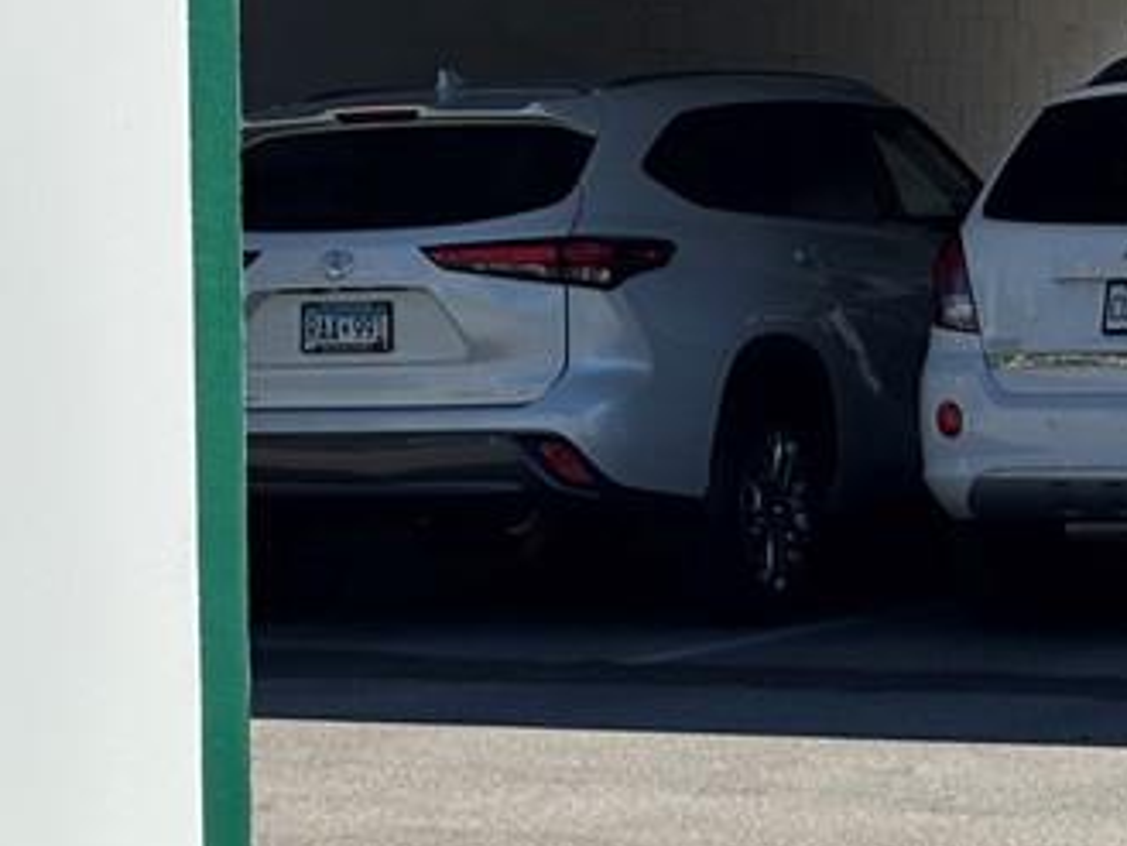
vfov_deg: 9.2
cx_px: 51
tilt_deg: -4.8
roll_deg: +0.6
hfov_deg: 12.1
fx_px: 5276
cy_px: 651
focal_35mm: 162
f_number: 1.6
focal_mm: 5.96
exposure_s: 1/4854
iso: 40
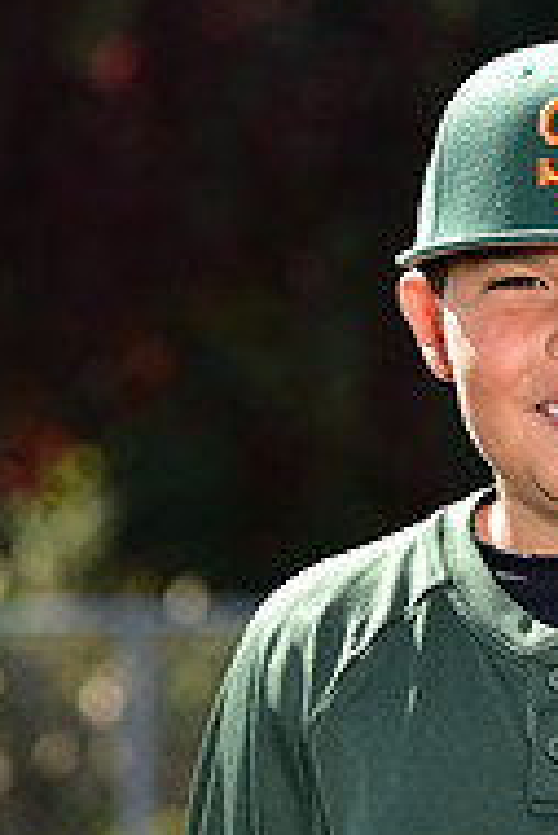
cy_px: 1006
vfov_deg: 4.5
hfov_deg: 3.0
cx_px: 701
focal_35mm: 458
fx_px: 10628
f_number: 5.6
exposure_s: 1/200
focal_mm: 150
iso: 80
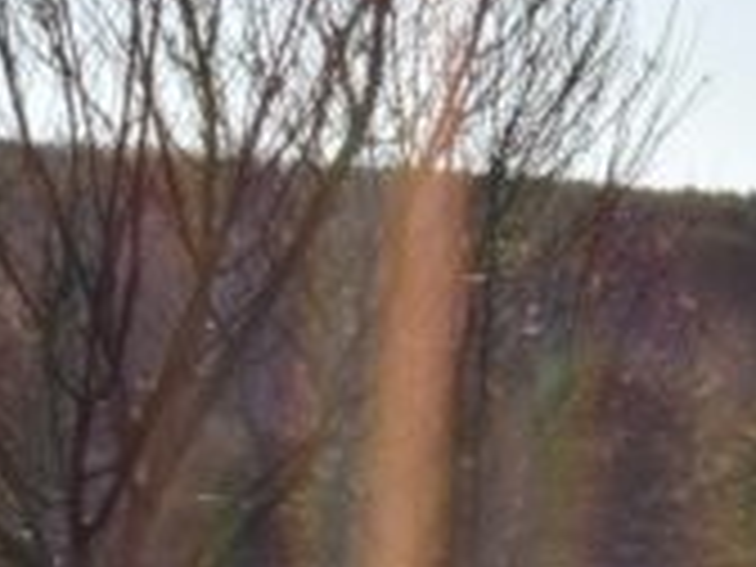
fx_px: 6703
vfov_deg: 4.8
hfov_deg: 6.1
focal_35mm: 307
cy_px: 533
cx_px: 1890
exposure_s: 1/60
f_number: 22
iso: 180
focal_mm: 35
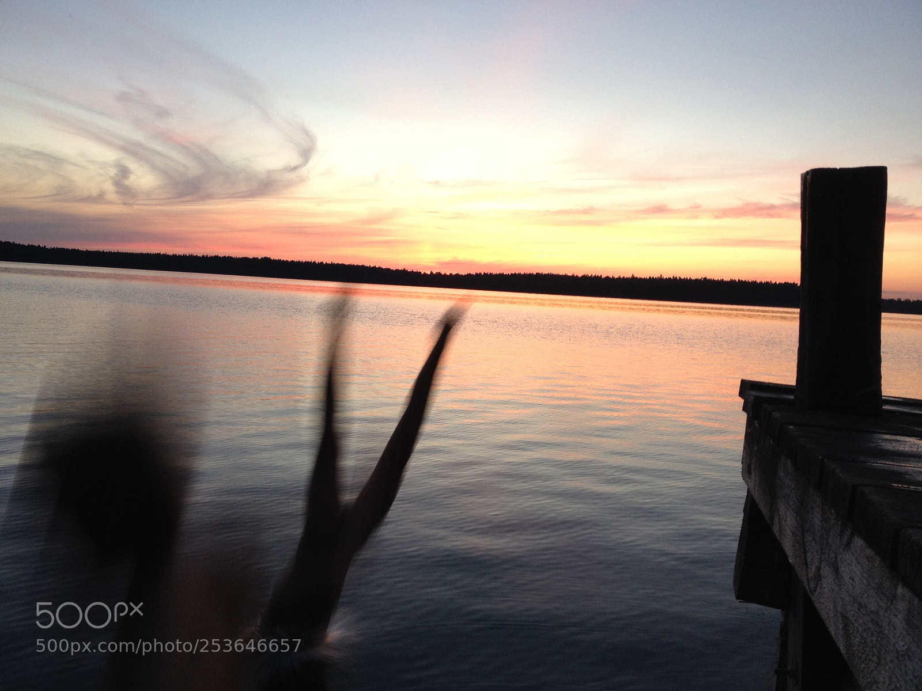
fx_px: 932
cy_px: 346
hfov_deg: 52.6
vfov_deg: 40.7
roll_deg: -1.6
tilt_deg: -4.3
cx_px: 461
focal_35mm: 35
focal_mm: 4.28
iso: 50
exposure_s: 1/30
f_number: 2.4
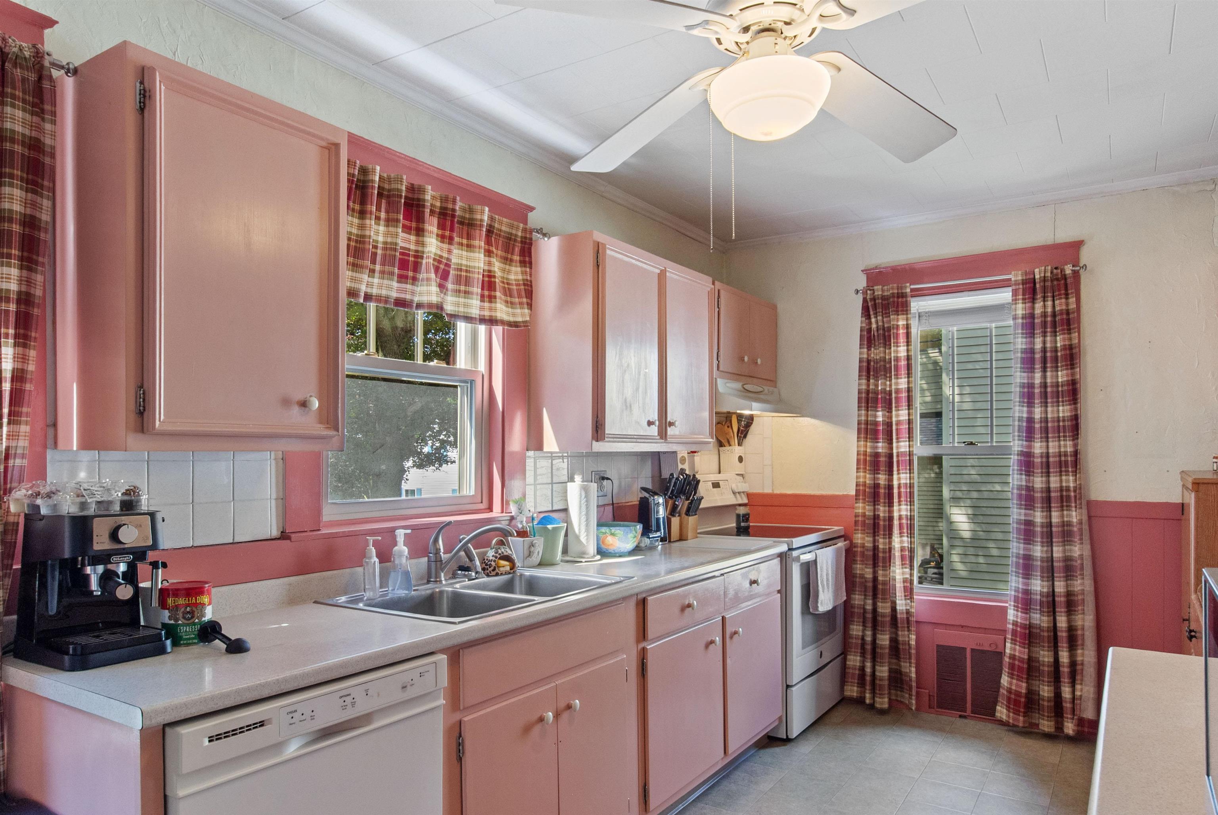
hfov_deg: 81.1
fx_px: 711
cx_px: 609
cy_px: 408
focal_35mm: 21
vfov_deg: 59.6
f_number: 11
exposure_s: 1/5
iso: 200
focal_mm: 14
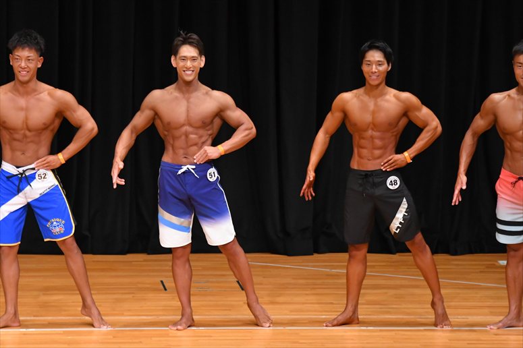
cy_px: 174
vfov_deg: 4.8
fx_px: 4138
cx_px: 262
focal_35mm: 285
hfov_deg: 7.2
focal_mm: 190
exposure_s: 1/400
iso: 4000
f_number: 5.6
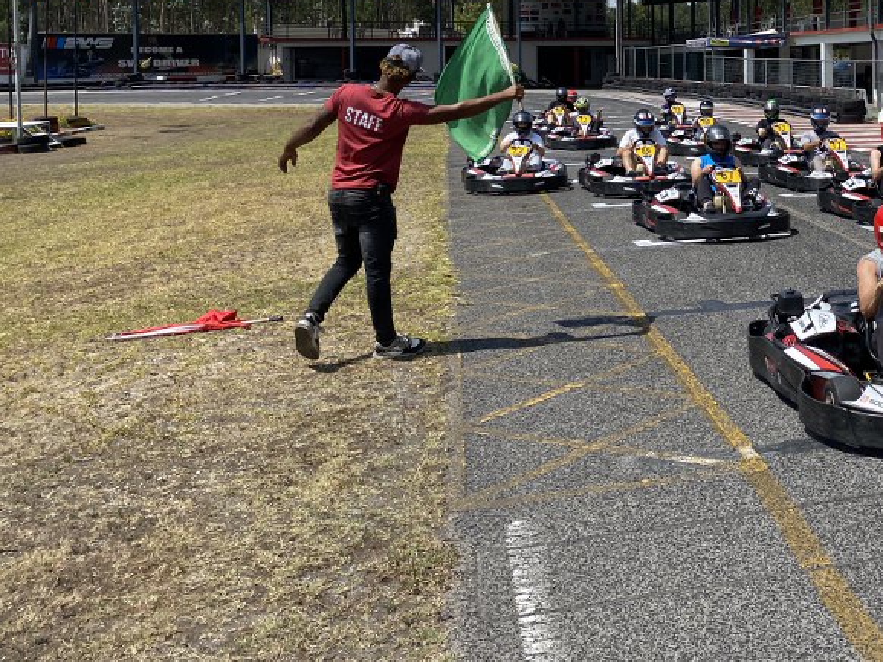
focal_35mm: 48
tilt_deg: -3.3
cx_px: 813
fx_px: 1224
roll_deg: +1.1
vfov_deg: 29.3
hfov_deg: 36.9
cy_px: 104
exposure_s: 1/3401
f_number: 1.8
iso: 32
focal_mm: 4.25
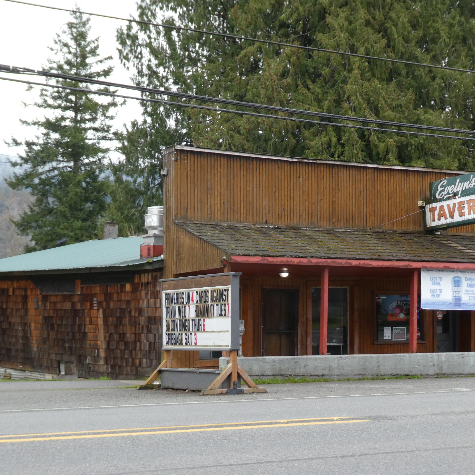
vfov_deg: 24.0
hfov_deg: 24.0
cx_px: 252
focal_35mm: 72
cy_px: 267
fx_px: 1118
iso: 125
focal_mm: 9
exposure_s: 1/80
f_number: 4.1
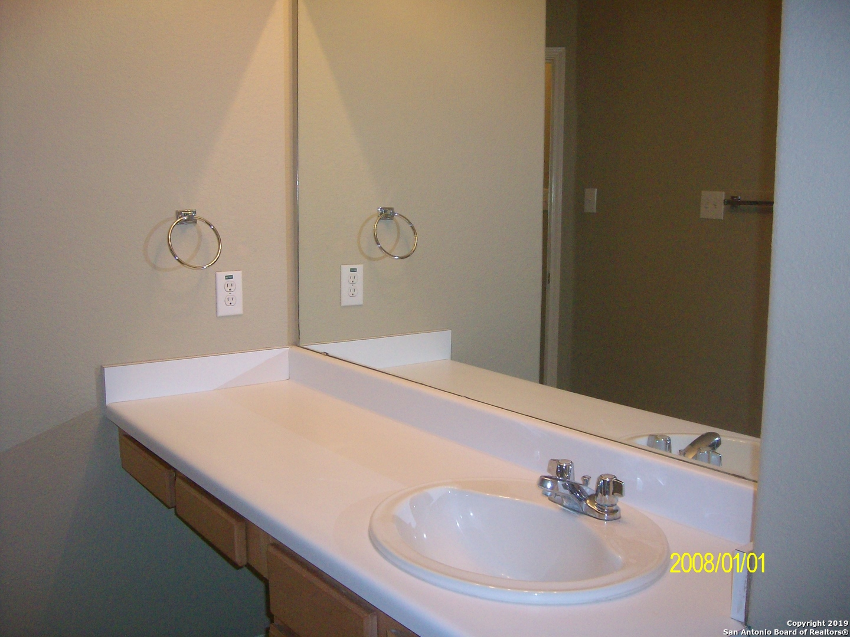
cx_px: 425
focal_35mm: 35
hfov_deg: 52.6
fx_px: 859
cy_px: 318
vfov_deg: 40.7
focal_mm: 5.8
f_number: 2.8
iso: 200
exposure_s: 1/40
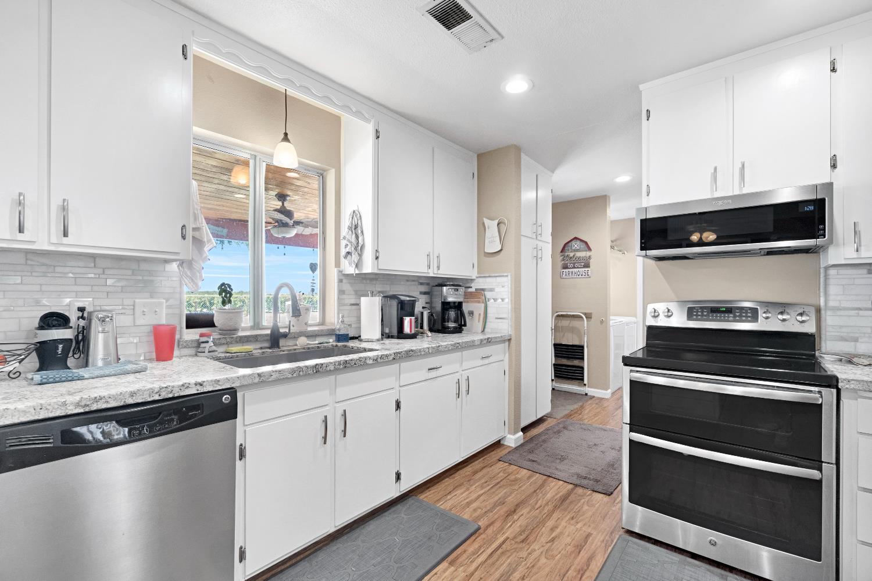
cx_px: 436
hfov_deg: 100.4
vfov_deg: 77.3
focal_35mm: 15
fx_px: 363
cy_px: 290
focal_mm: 10
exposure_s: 1/13
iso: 320
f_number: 8
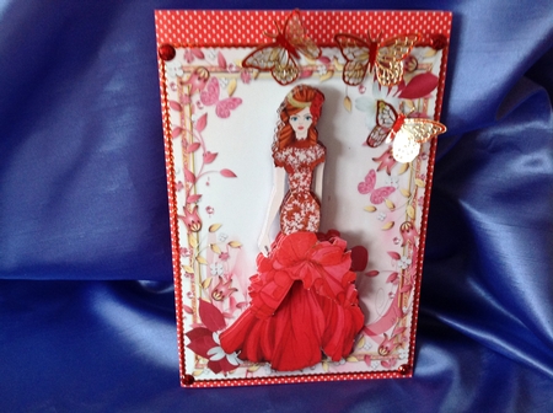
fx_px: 558
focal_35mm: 35
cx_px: 276
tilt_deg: -46.0
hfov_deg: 52.7
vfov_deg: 40.6
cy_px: 206
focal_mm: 4.28
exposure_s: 1/15
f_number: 2.4
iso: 160
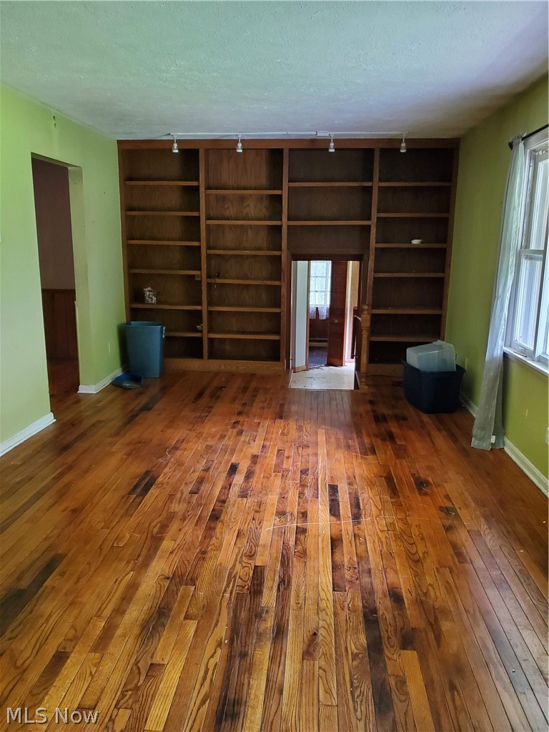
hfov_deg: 53.1
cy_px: 366
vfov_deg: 67.3
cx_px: 274
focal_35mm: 26
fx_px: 550
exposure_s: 1/40
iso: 320
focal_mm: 4.3
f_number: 1.5
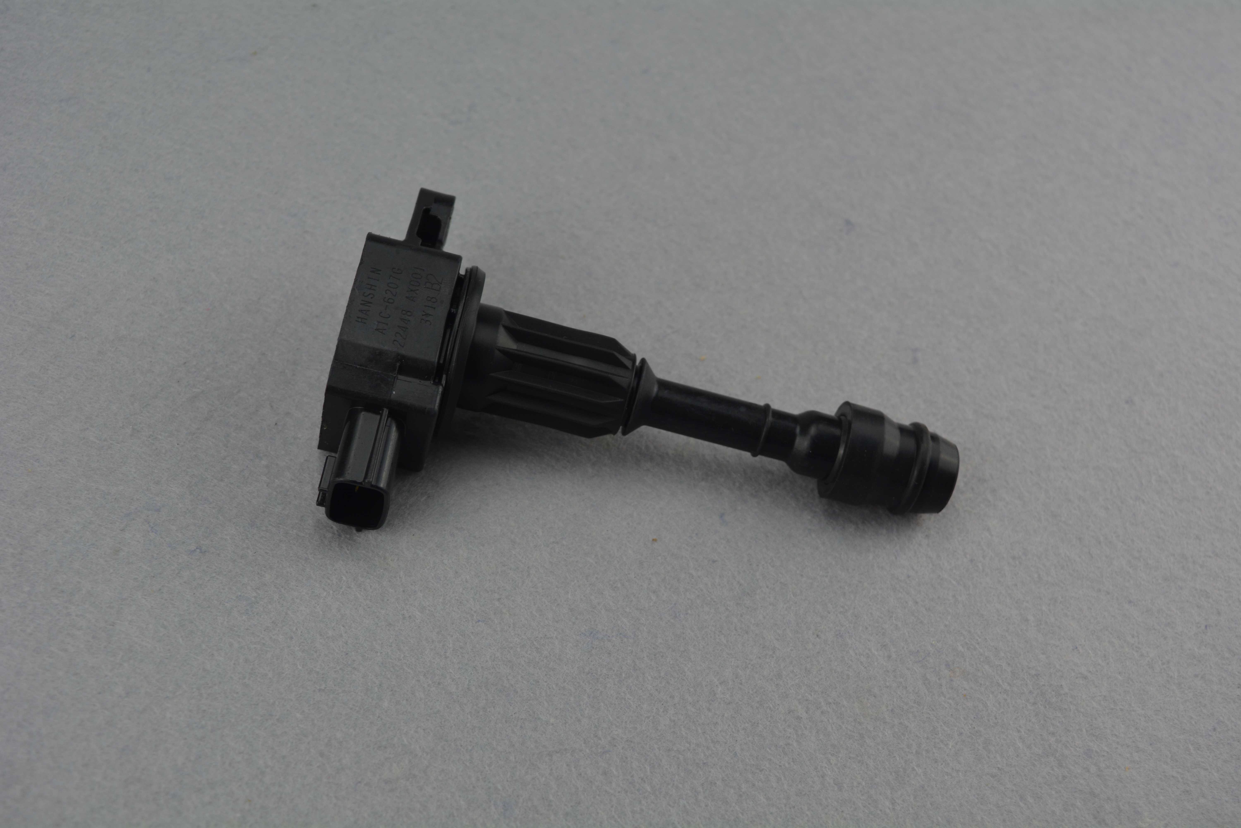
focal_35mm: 45
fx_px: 1551
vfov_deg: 29.9
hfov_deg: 43.6
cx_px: 620
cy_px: 414
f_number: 5.6
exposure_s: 1/125
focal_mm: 30
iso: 280
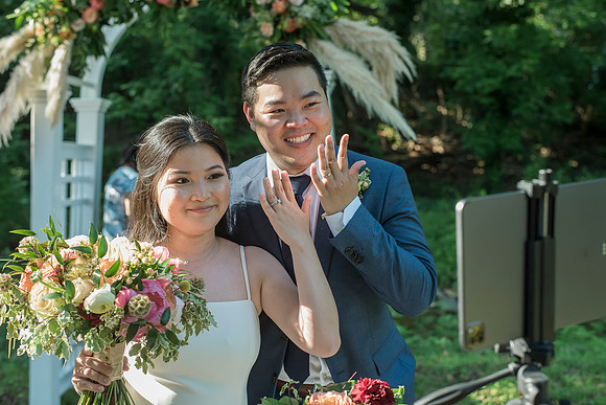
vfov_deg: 27.0
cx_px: 303
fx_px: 842
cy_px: 202
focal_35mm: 50
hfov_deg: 39.6
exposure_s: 1/500
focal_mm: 50
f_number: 4
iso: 1000
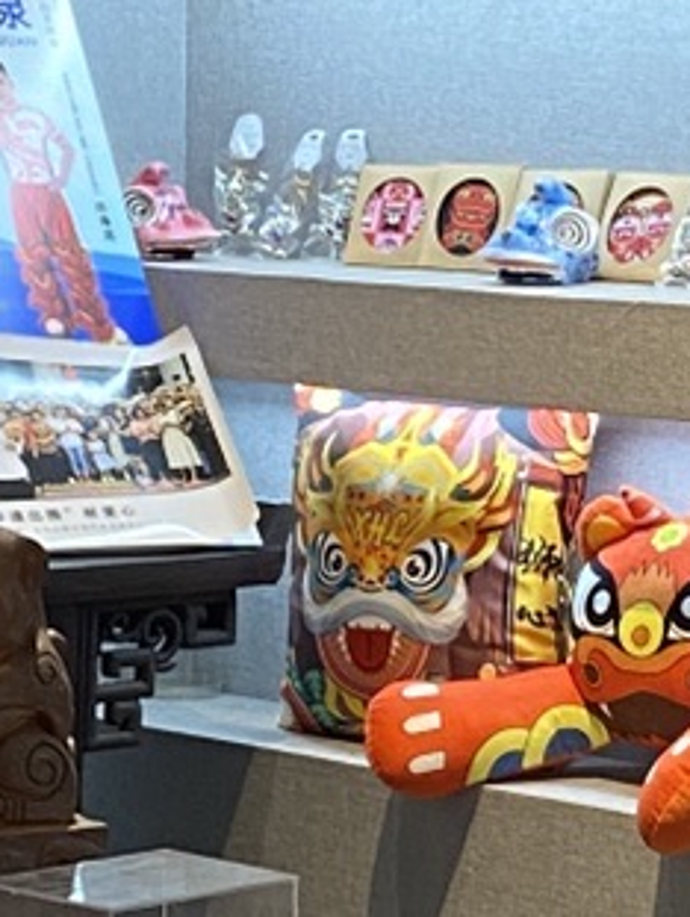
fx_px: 4429
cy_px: 401
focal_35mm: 167
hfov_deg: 8.9
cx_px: 604
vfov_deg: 11.8
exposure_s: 1/50
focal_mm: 4.25
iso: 80
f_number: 1.8
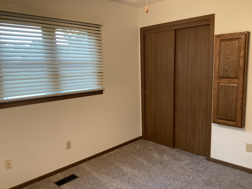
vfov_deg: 48.2
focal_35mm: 29
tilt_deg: -7.4
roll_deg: +1.5
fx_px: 211
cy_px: 94
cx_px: 126
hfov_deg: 61.7
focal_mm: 3
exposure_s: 1/60
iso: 100
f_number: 1.8
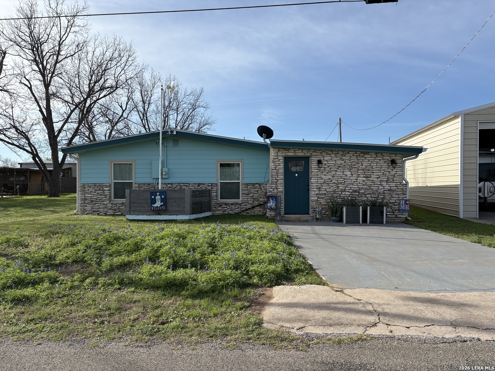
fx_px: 372
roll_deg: +0.0
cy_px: 186
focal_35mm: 26
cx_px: 248
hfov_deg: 67.3
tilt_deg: +0.7
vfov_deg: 53.1
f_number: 1.6
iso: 50
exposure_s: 1/3448
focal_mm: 5.96
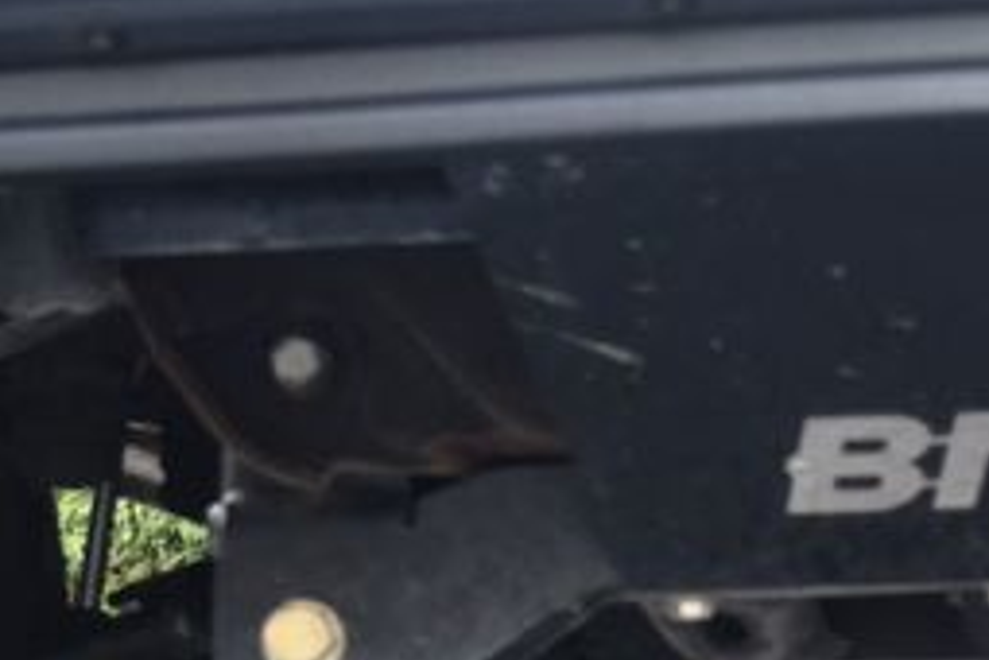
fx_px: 2692
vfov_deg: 13.7
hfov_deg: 20.3
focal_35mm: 98
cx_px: 927
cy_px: 683
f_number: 4.2
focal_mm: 26
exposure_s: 1/200
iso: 800
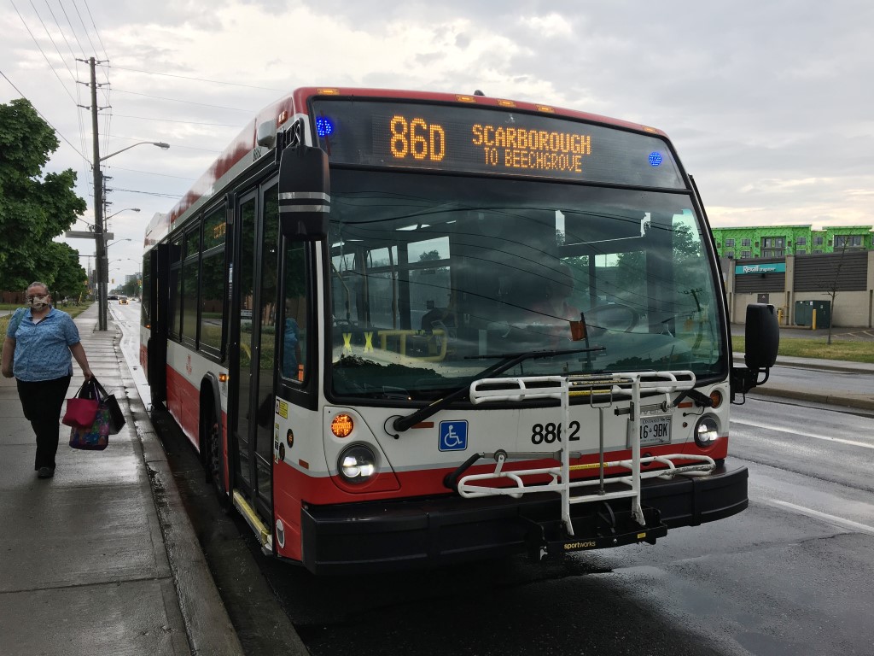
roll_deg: -1.3
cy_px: 328
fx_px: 732
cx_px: 437
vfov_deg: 48.2
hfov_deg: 61.7
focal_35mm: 29
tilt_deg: -1.1
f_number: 2.2
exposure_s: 1/506
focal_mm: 4.15
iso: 25
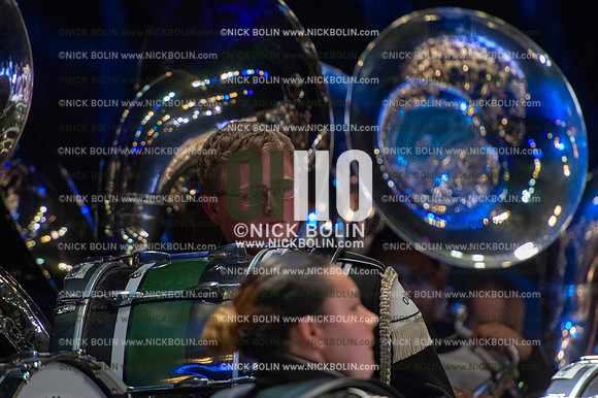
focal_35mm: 380
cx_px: 299
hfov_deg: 5.4
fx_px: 6308
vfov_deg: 3.6
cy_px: 199
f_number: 5.6
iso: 8000
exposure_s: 1/320
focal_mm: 380
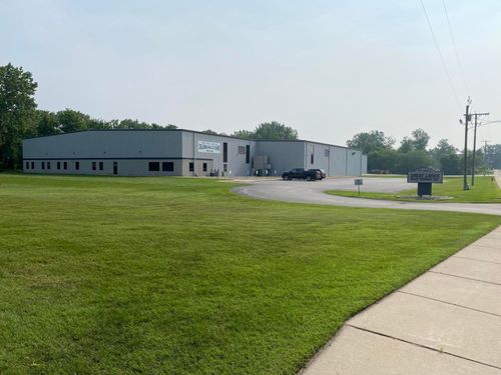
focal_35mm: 26
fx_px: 376
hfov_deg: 67.3
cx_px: 250
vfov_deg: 53.1
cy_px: 188
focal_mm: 4.25
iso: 32
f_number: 1.8
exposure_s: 1/6757
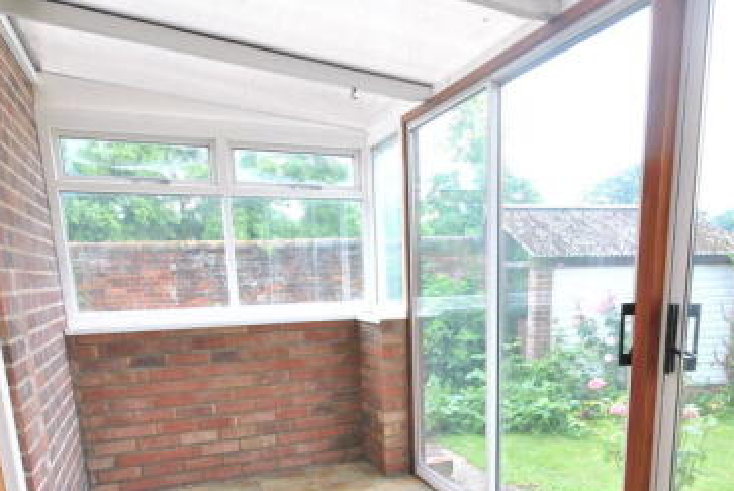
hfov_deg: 67.0
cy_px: 407
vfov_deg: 45.1
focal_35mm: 27
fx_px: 551
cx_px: 416
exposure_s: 1/30
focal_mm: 10
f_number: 6.3
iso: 200
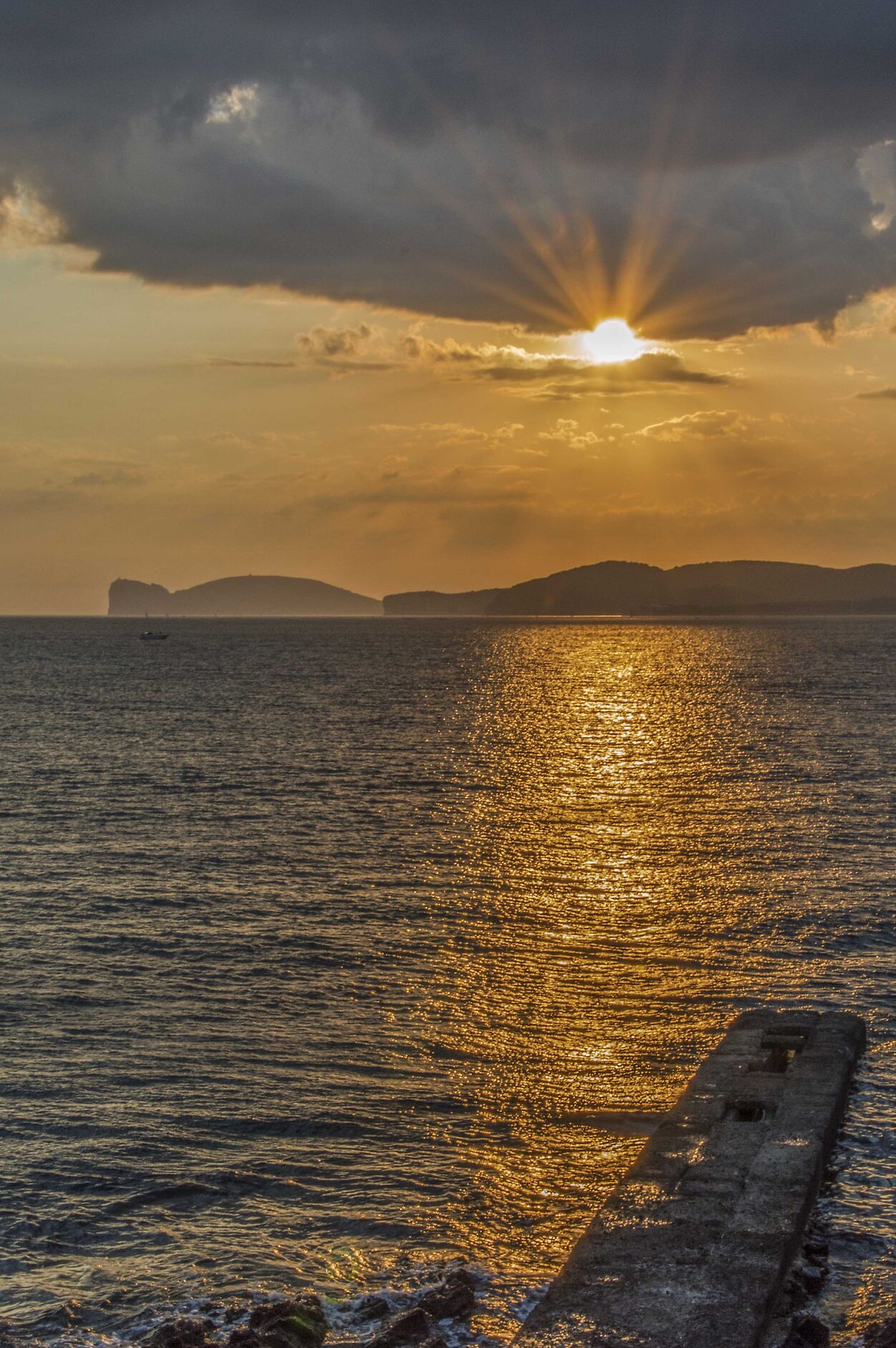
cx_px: 491
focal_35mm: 65
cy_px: 804
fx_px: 2431
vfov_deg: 30.9
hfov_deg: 20.9
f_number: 29
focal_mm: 34
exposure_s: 1/80
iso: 200
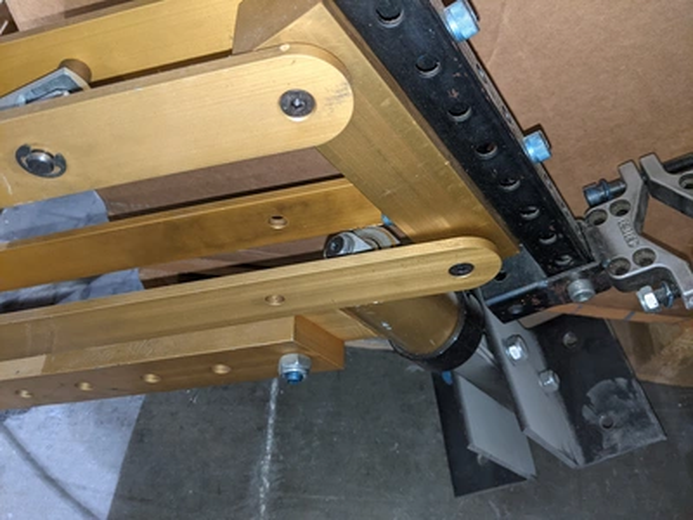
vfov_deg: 51.4
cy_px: 260
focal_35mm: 27
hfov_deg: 65.3
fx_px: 541
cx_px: 346
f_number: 1.8
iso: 346
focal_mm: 4.44
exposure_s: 1/59.9
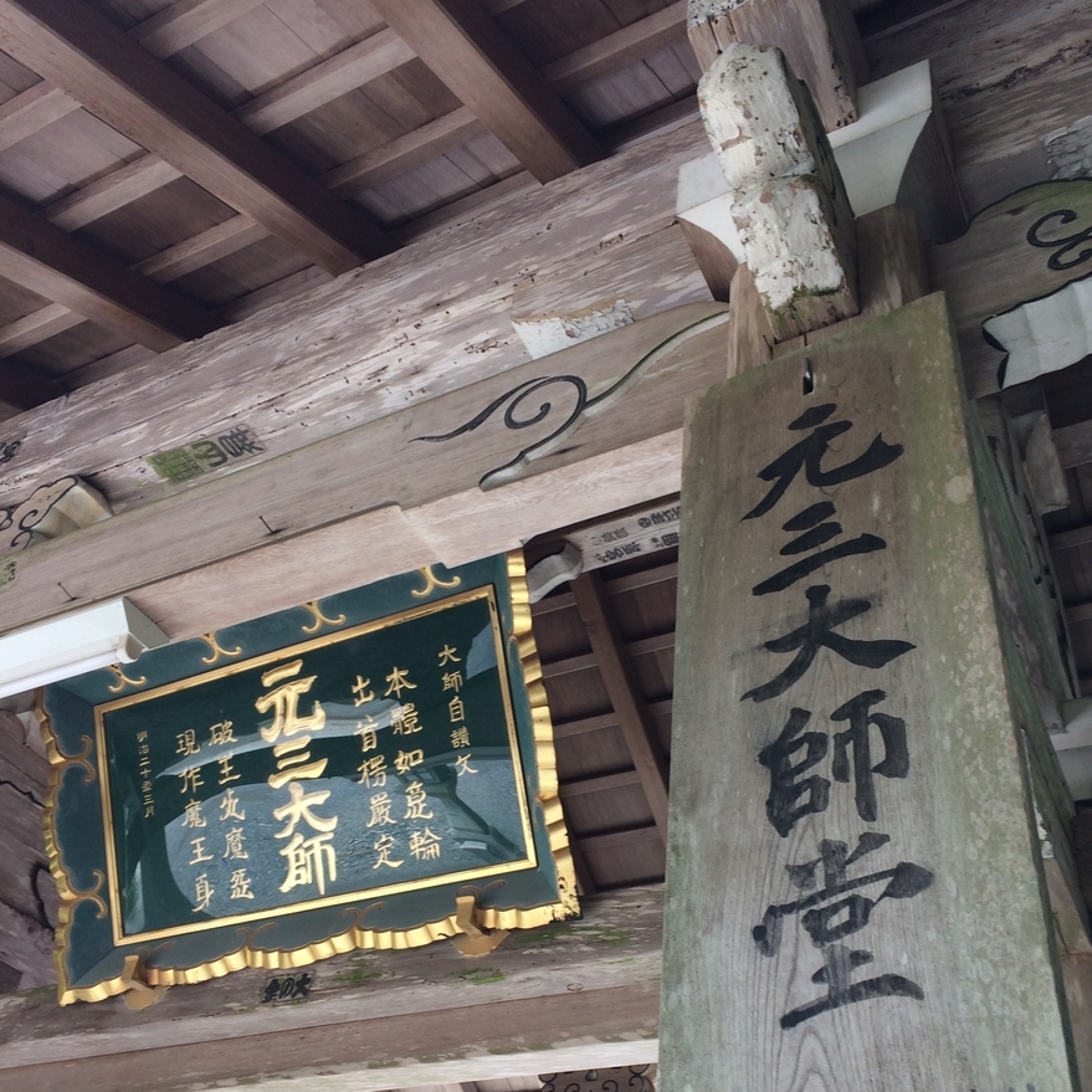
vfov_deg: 46.5
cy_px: 722
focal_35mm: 35
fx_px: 1249
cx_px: 543
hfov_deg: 47.2
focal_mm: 4.15
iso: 40
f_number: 2.2
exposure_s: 1/60
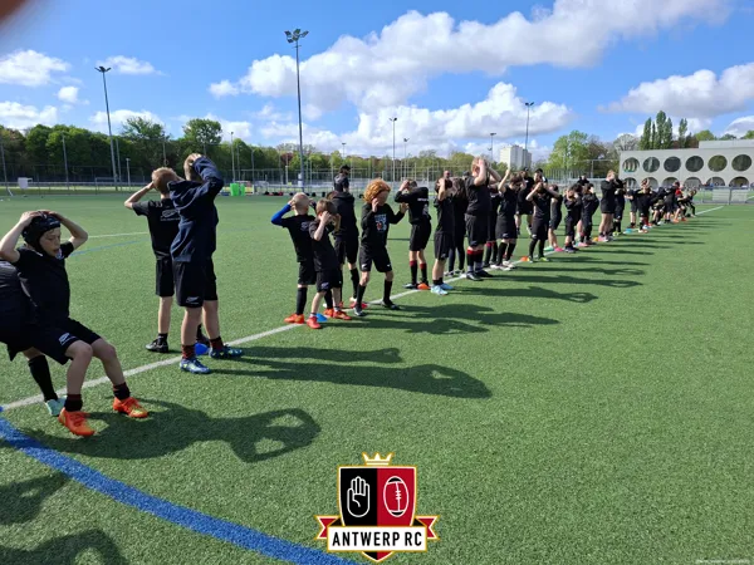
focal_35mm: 23
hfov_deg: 73.9
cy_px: 282
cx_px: 377
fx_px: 501
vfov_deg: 58.9
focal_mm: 5.54
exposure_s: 1/1961
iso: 50
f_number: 1.8
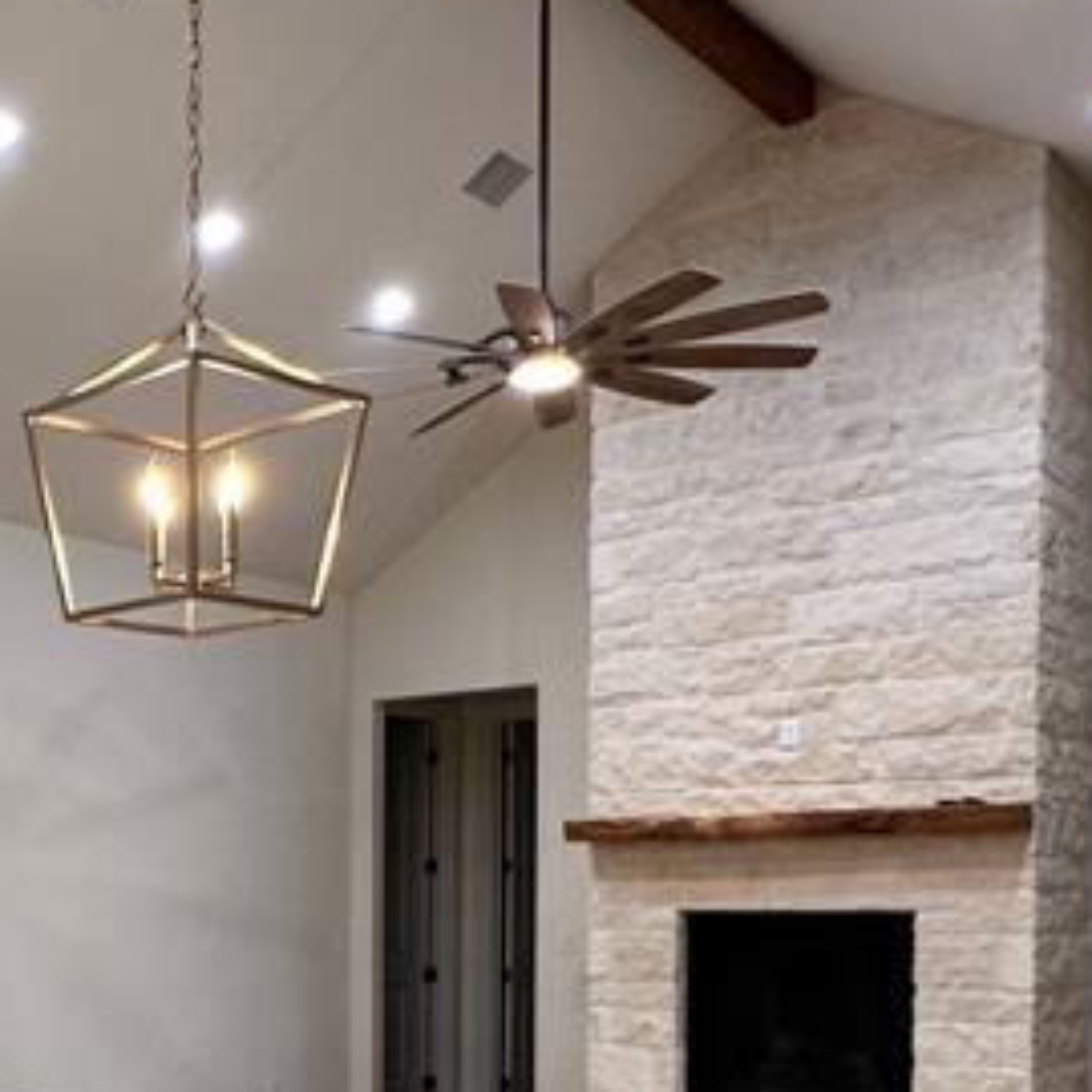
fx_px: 1677
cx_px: -146
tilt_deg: -0.5
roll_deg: +0.1
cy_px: 918
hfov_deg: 31.5
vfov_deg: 34.6
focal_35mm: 47
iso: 160
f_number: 2.2
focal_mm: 2.22
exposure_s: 1/120
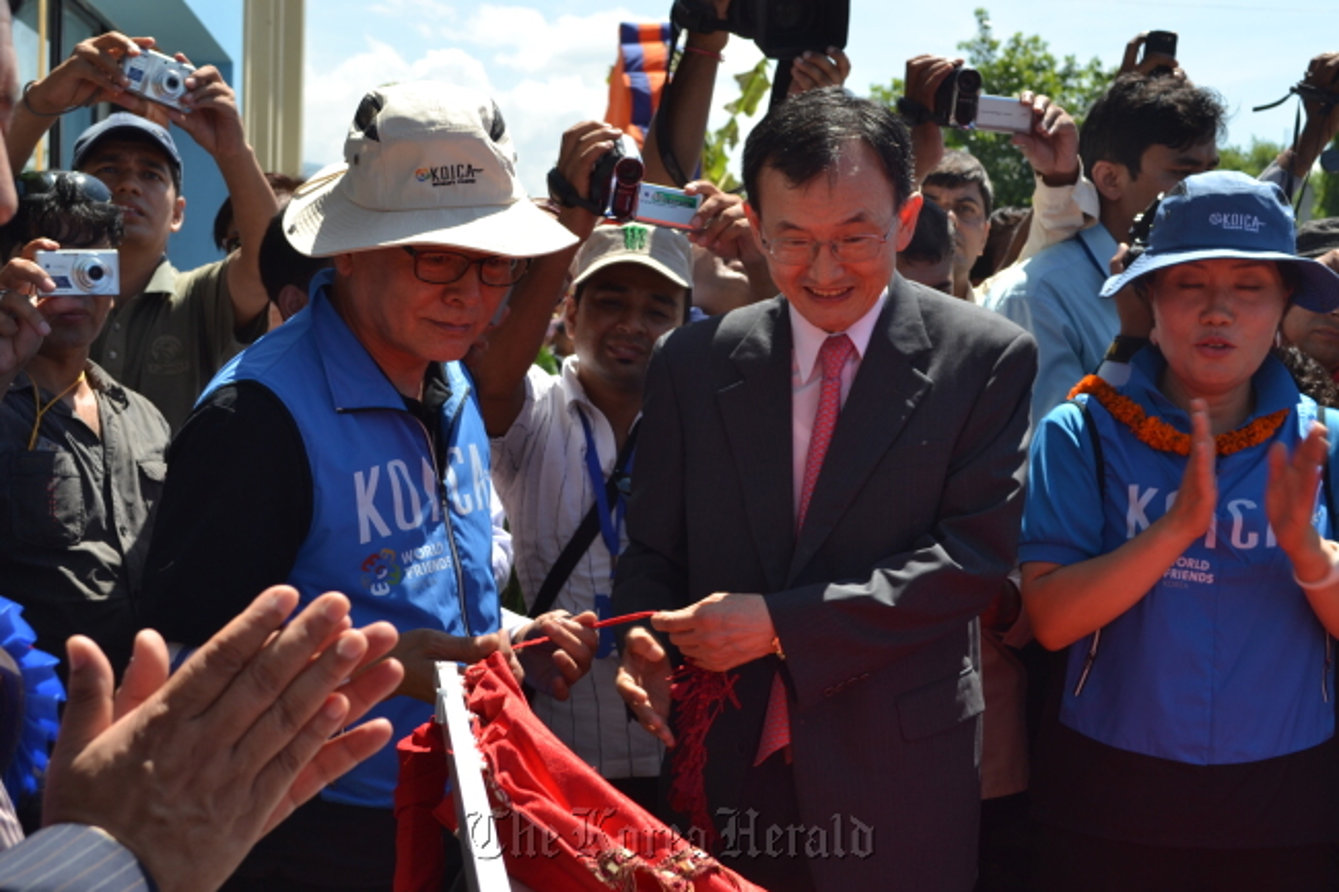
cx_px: 670
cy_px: 446
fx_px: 1952
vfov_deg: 25.7
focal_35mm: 52
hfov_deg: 37.9
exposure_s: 1/200
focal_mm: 35
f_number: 7.1
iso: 100
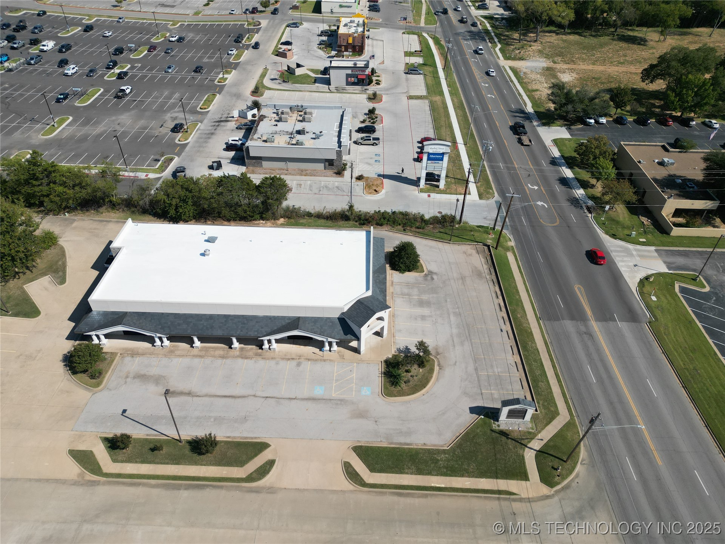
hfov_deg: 71.6
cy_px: 272
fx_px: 503
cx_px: 362
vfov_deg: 56.8
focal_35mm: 24
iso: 200
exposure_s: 1/5000
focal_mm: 6.72
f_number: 1.7
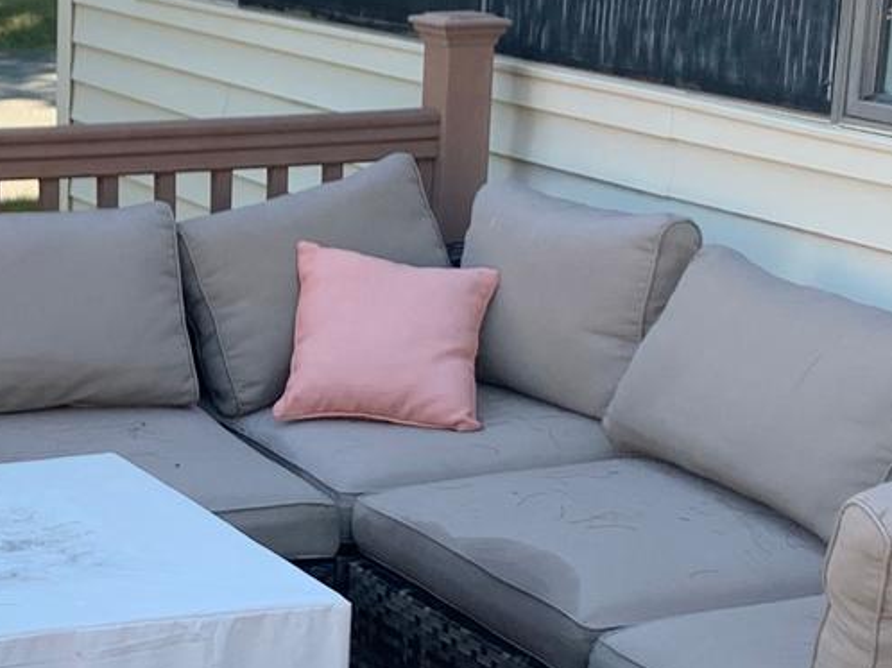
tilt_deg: -15.4
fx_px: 2756
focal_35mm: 107
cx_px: 45
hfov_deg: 18.0
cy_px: 507
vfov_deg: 13.8
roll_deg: -1.9
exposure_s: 1/292
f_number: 1.8
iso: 25
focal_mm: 4.25
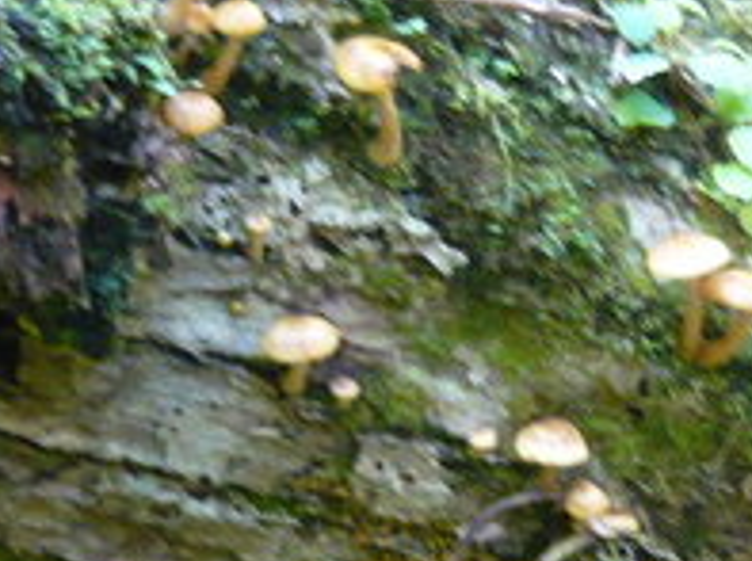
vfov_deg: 15.6
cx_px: 725
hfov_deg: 20.3
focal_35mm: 94
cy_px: 391
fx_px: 2038
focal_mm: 5.5
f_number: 2.8
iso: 400
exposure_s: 1/25
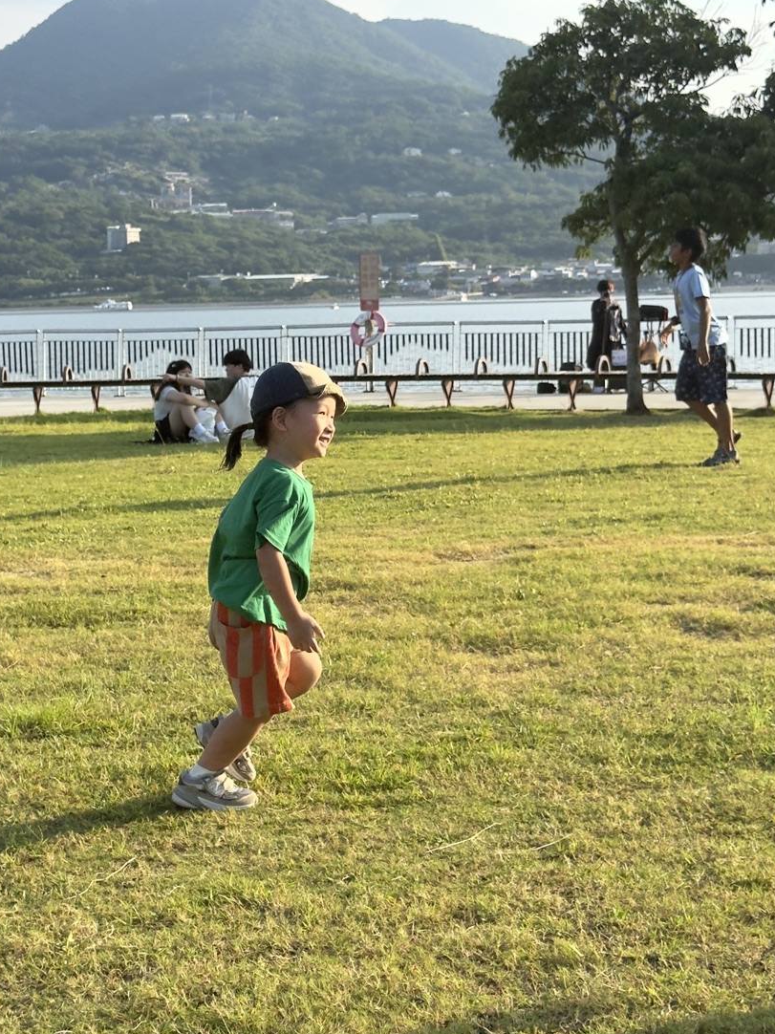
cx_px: 333
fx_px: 2120
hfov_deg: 20.7
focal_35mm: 71
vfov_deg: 27.4
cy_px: 459
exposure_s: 1/2762
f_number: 1.78
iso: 64
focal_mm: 6.76
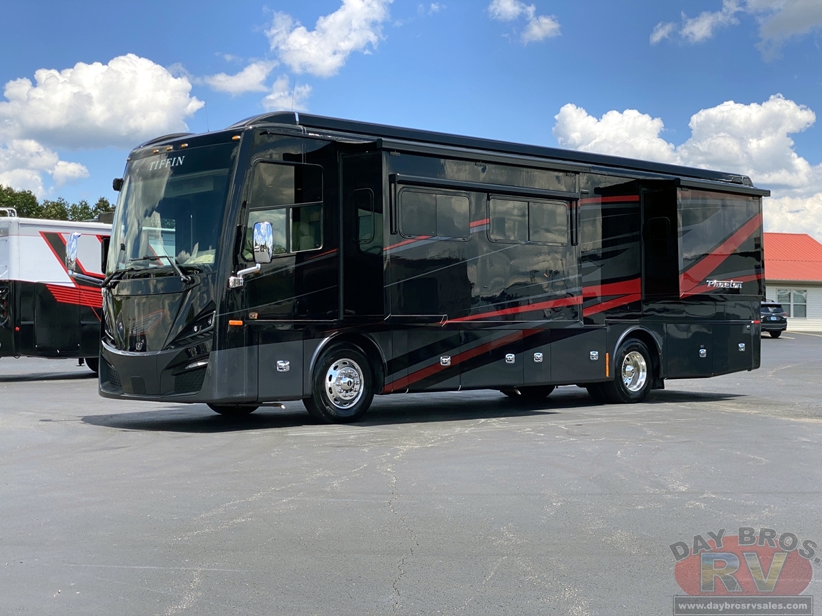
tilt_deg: +1.8
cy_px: 308
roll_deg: -0.7
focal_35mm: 52
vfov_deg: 28.0
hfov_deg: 36.8
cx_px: 411
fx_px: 1235
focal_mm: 6
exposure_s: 1/1597
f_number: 2
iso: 20
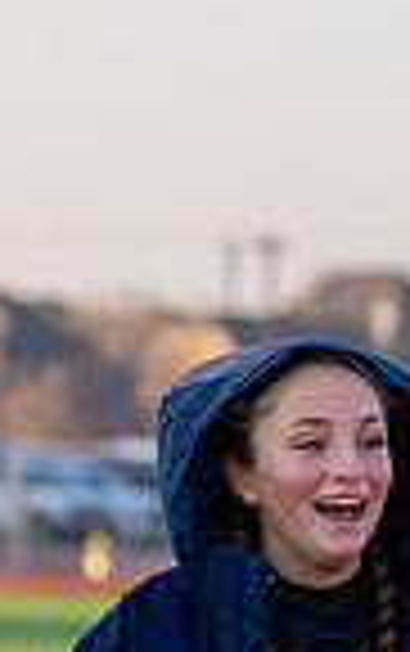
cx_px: 313
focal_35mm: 401
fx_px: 7148
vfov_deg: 5.2
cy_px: 737
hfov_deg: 3.3
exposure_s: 1/2000
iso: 400
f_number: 2.8
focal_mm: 78
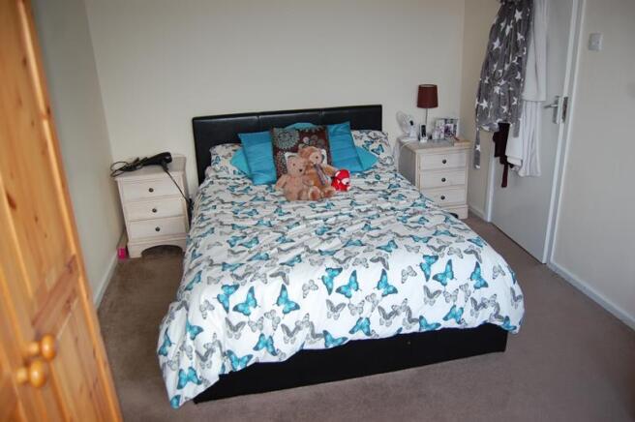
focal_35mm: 27
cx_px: 318
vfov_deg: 47.8
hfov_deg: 67.4
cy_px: 211
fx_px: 476
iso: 200
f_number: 3.5
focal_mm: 18
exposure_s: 1/30
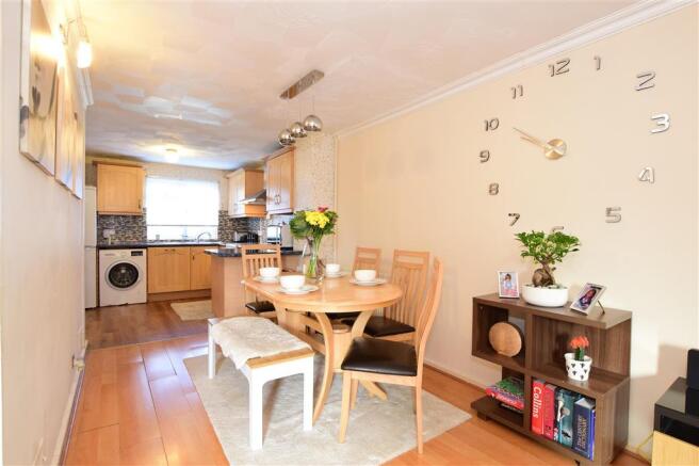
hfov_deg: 92.5
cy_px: 233
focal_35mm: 17
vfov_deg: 69.6
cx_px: 350
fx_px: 335
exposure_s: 1/5
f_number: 7.1
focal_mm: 11.5
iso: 500
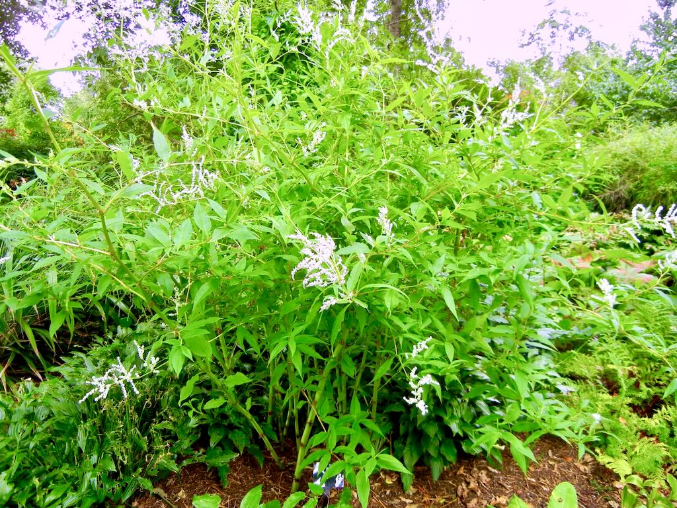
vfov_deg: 46.8
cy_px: 254
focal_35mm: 30
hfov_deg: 60.0
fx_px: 587
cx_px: 338
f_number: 3.5
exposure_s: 1/35.8
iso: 160
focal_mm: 5.4
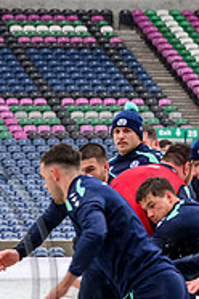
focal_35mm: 417
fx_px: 3457
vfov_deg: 4.9
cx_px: -152
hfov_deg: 3.3
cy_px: 299
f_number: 5.6
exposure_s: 1/320
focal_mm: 120
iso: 4000
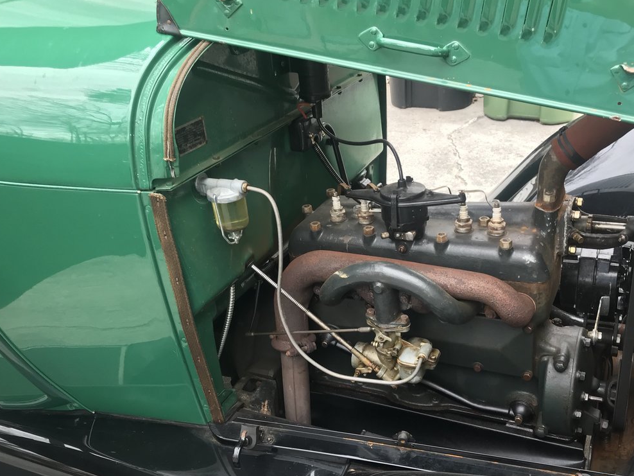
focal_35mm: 34
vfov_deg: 41.7
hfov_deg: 53.7
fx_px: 623
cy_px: 267
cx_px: 366
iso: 32
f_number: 1.8
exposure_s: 1/120
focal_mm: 3.99
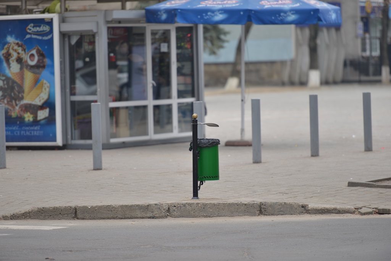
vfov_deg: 6.9
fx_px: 2172
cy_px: 130
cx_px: 196
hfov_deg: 10.3
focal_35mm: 200
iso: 100
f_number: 2.8
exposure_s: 1/125
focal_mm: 200
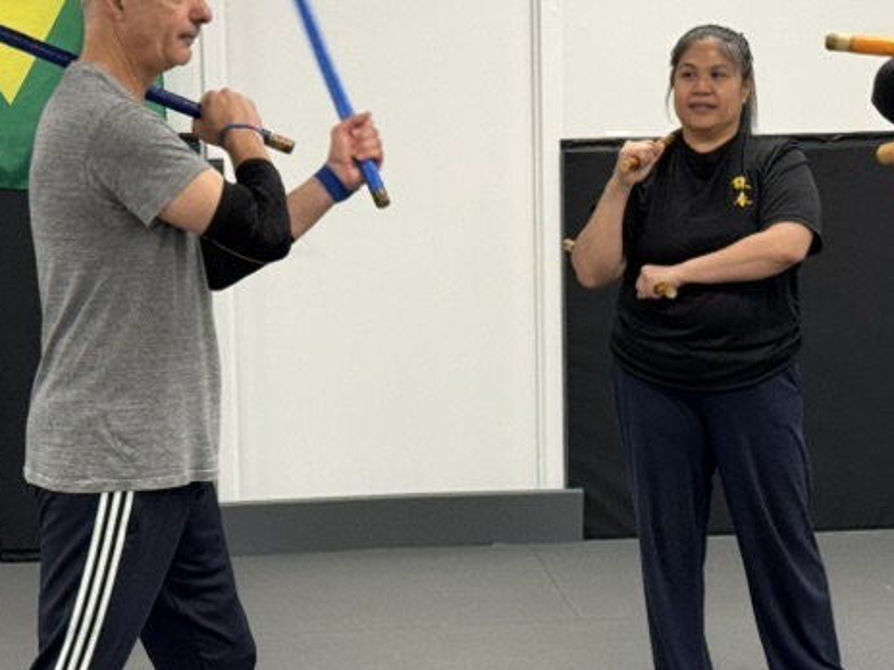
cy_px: 370
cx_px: 511
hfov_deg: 18.5
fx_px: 2738
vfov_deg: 14.0
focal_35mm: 106
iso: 80
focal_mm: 6.76
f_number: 1.78
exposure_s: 1/60
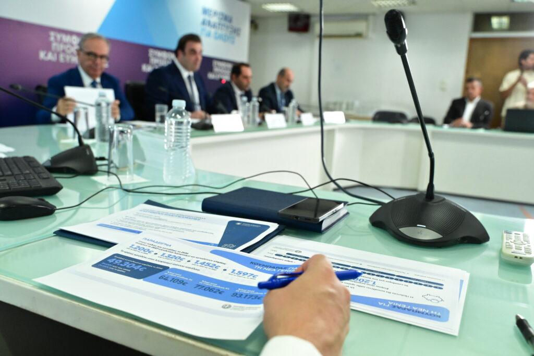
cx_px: 267
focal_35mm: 32
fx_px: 467
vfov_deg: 41.7
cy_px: 178
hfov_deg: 59.5
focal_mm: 31.5
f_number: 4.5
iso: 6400
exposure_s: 1/500
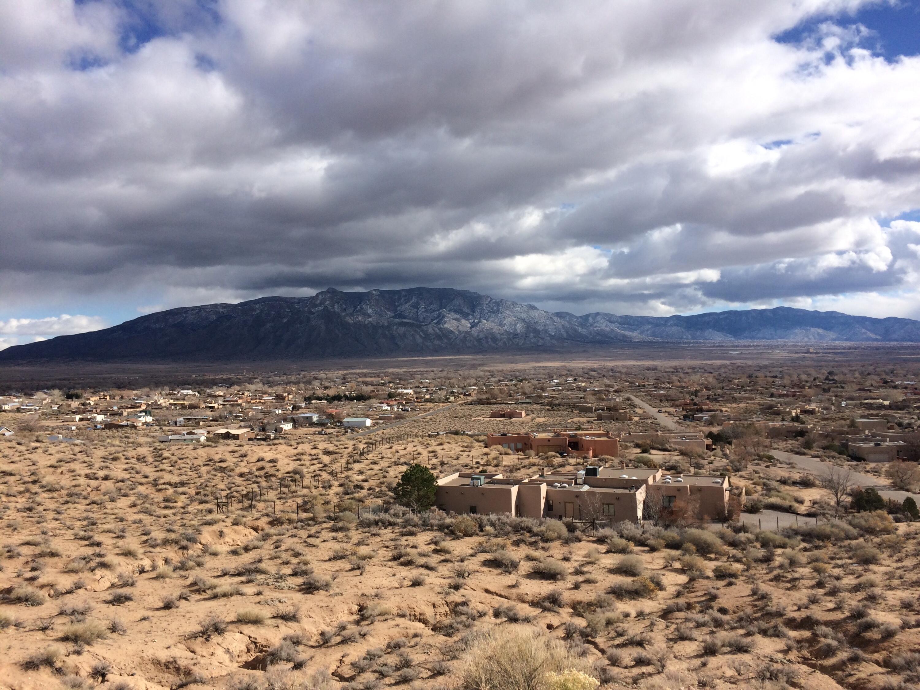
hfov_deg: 61.7
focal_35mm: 29
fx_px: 771
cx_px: 460
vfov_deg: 48.2
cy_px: 345
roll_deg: +2.7
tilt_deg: -1.4
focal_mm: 4.15
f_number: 2.2
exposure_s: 1/3731
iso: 32
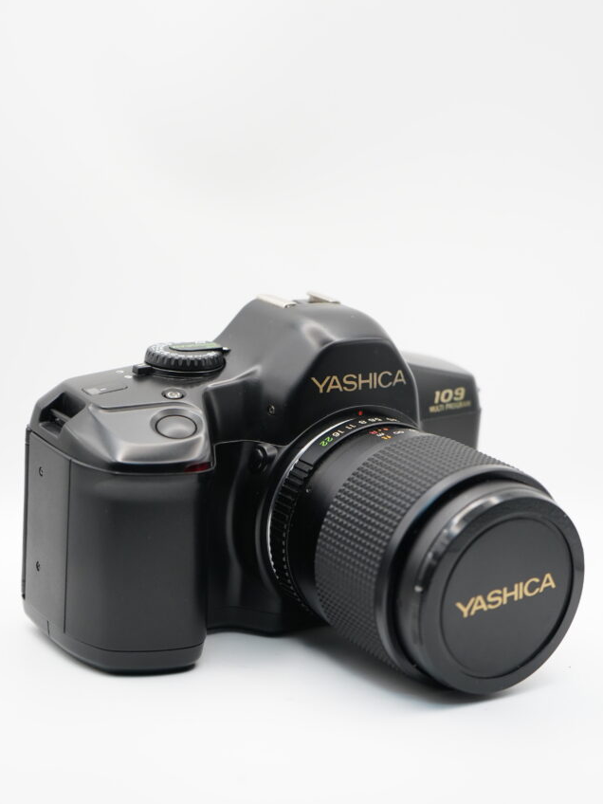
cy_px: 430
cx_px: 311
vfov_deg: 27.0
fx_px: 1672
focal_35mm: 72
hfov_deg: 20.4
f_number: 5.6
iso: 2000
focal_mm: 62
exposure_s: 1/250
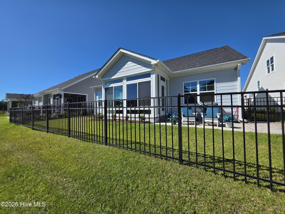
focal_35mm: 13
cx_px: 142
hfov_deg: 106.2
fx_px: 107
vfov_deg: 89.9
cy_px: 107
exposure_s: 1/2657
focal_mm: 2.2
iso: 40
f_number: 1.9
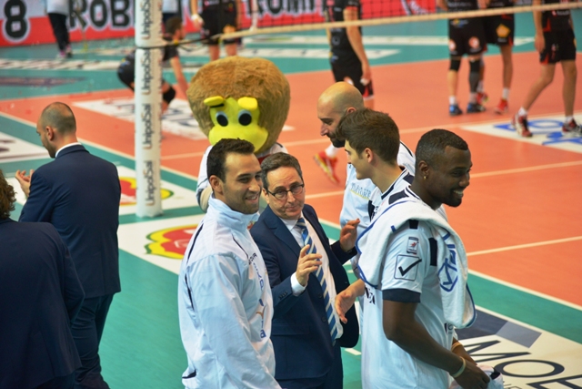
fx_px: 1940
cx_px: 291
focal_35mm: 120
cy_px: 194
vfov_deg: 11.4
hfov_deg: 17.1
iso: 1600
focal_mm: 120
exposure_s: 1/350
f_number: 4
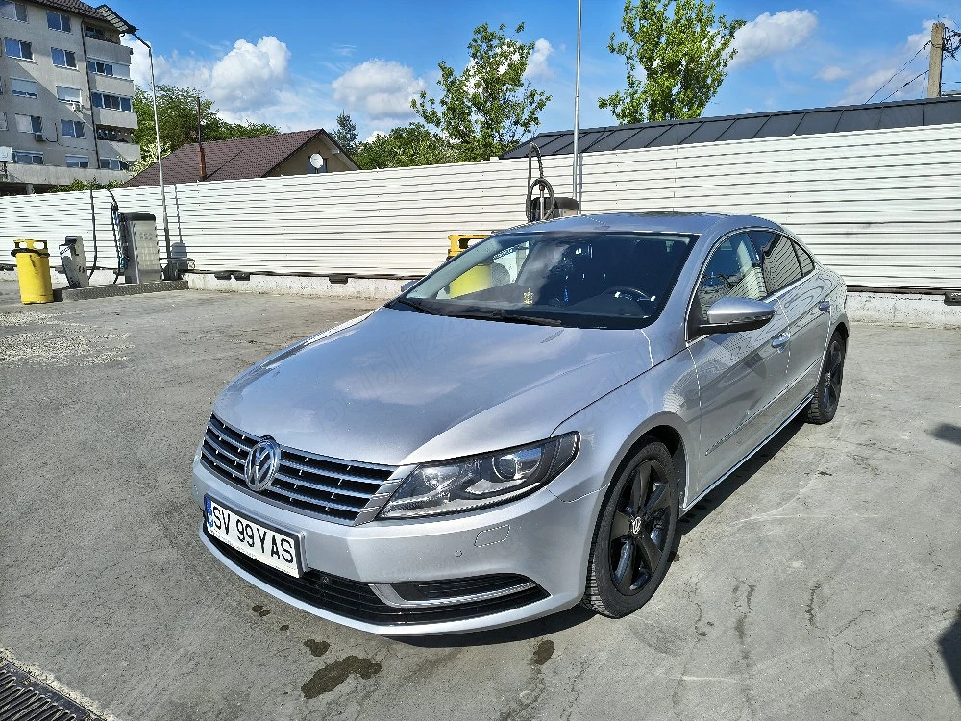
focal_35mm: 24
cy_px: 360
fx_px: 666
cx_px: 480
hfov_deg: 71.6
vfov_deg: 56.8
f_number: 1.8
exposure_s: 1/2000
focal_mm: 5.56
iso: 101
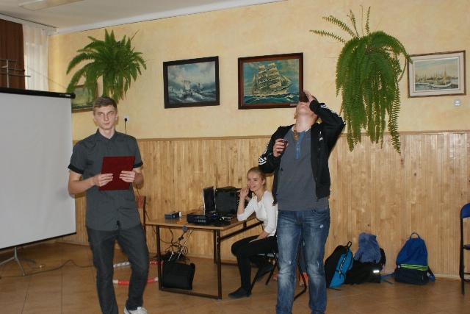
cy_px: 157
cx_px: 235
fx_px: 470
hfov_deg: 53.1
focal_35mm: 36
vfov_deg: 36.9
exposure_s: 1/60
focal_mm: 24
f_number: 5.6
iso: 400
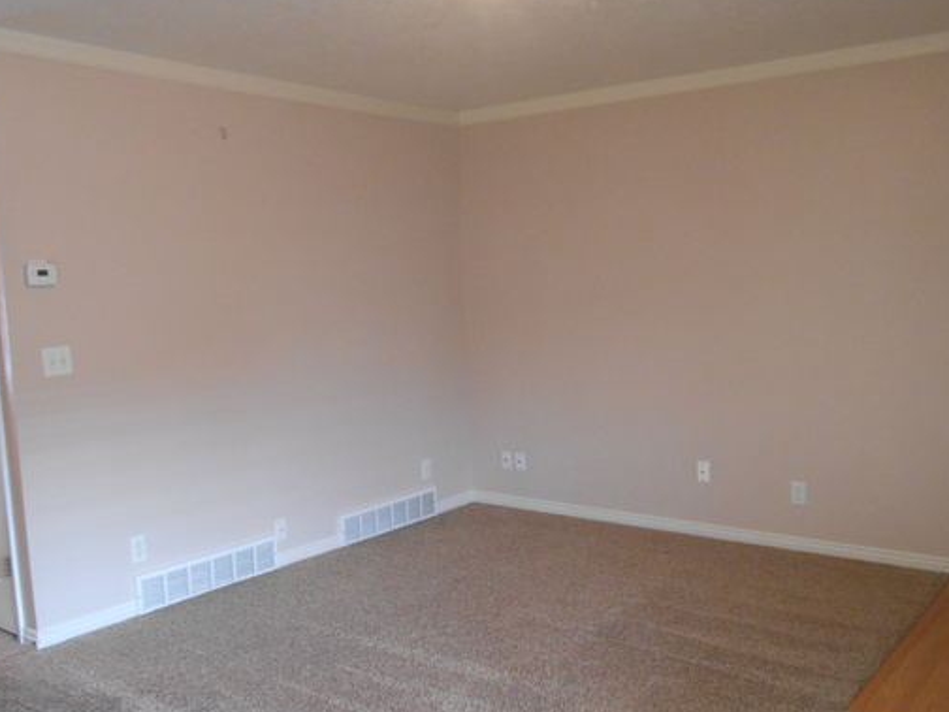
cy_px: 396
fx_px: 905
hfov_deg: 55.3
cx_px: 488
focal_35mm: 33
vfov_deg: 42.9
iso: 400
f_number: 3.5
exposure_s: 1/30
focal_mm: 4.6
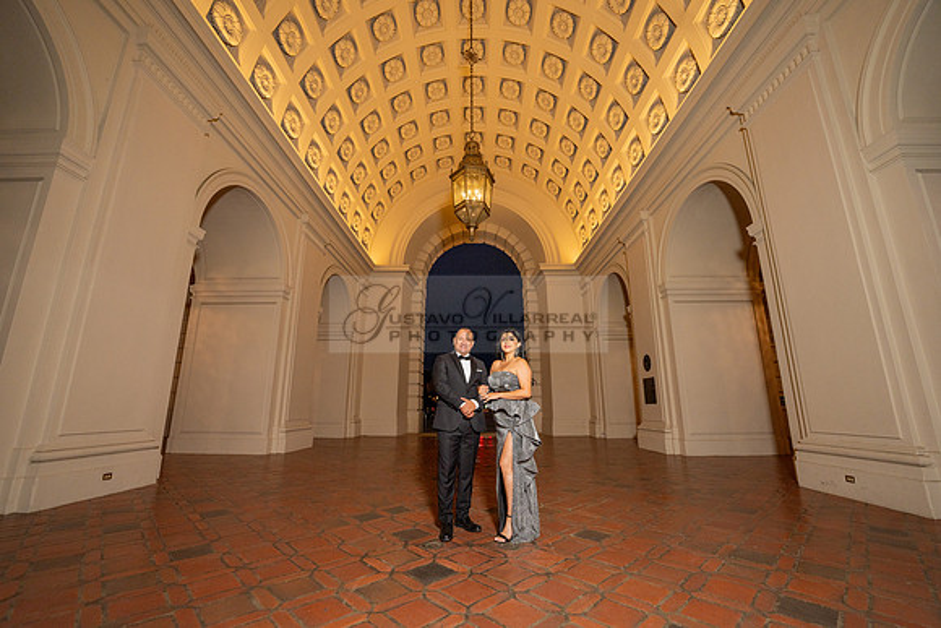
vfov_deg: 81.2
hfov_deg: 104.2
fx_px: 366
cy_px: 314
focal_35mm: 14
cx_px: 470
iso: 800
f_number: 2.8
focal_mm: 14
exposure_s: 1/160
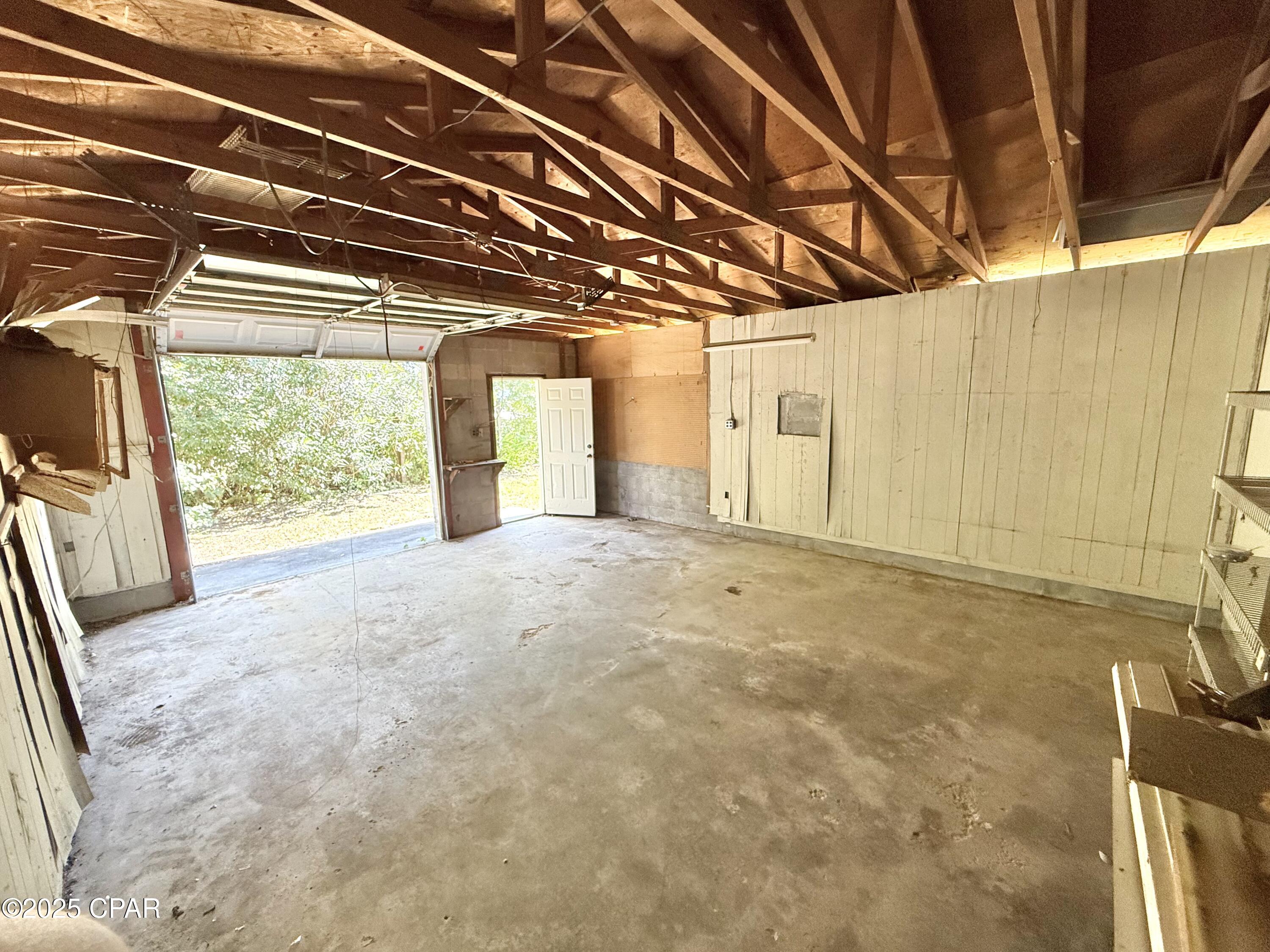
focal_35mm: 14
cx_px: 635
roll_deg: +1.6
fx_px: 514
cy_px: 476
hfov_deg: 102.1
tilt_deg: -8.2
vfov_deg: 85.7
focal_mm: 2.22
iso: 320
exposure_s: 1/99
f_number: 2.2
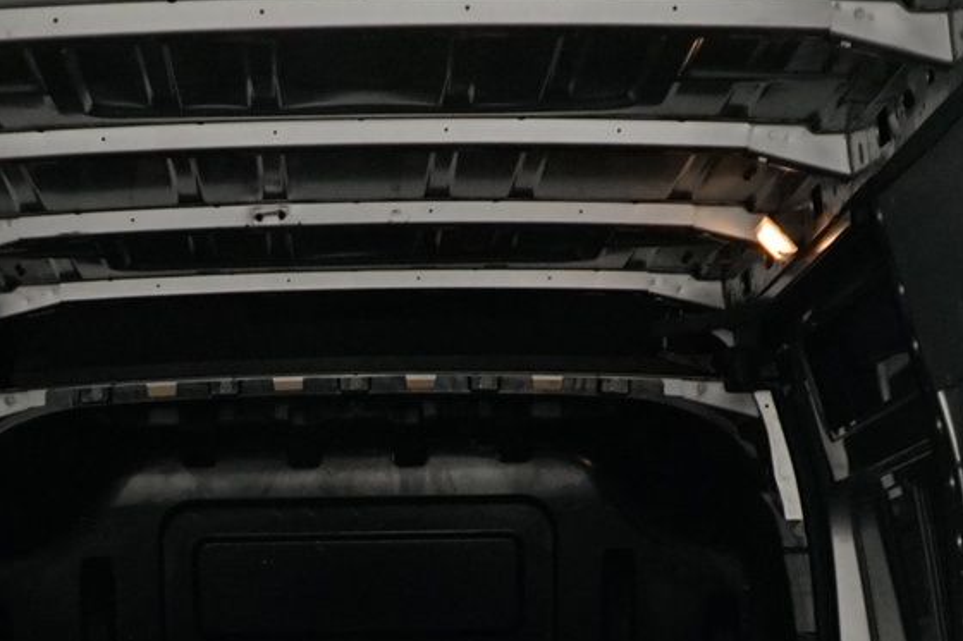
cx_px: 320
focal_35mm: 125
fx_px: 3343
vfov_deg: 10.5
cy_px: 1041
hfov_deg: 16.4
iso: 1600
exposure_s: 1/160
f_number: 3.5
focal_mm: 28
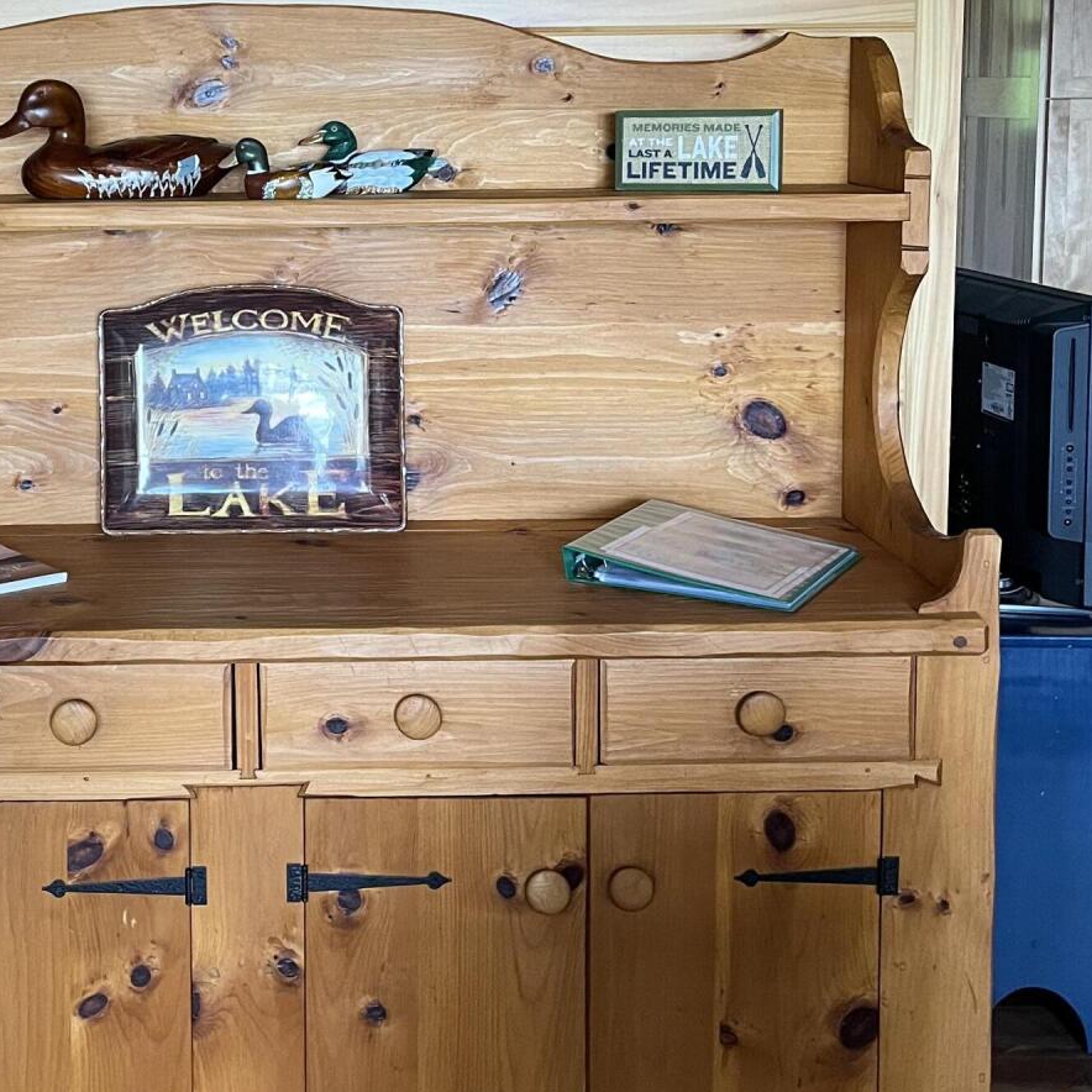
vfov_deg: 32.2
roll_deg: +0.7
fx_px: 1856
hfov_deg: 32.2
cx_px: 267
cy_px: 285
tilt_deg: -6.5
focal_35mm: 52
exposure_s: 1/60
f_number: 1.6
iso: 200
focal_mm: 5.1
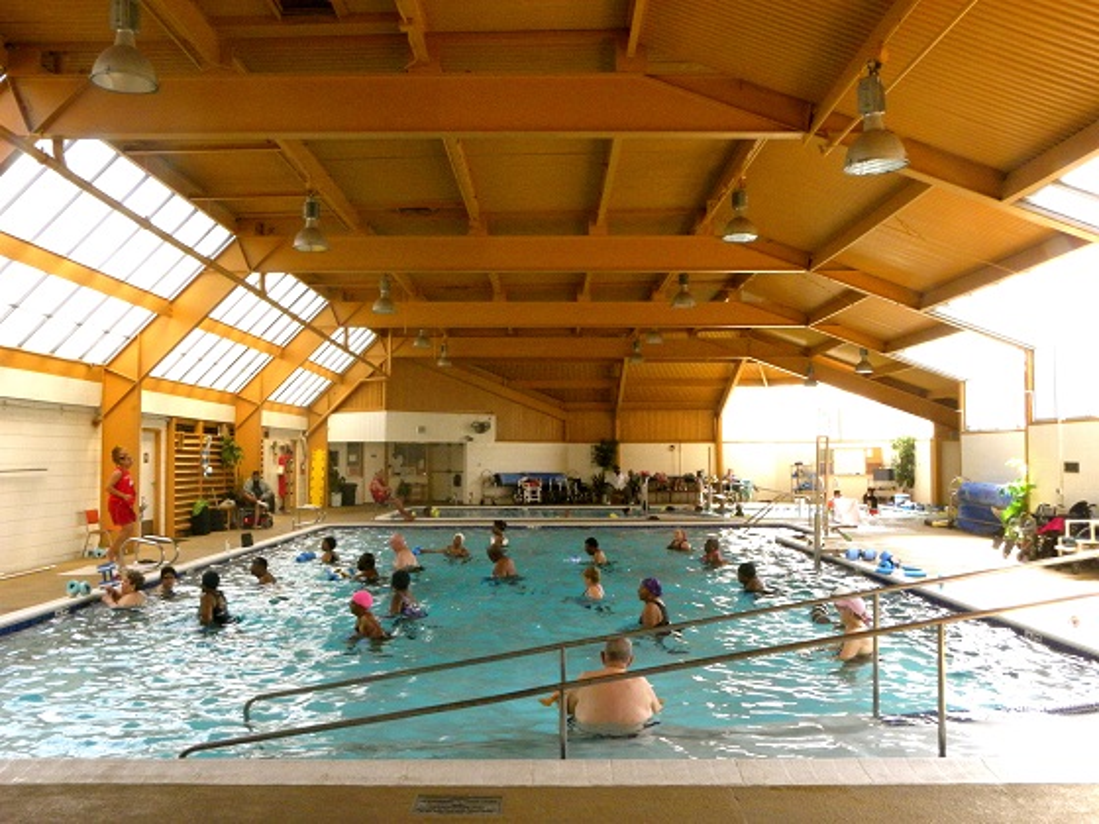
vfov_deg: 42.9
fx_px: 1048
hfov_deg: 55.4
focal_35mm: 33
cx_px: 550
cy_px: 412
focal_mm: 5.9
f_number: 8
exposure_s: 1/57
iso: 359
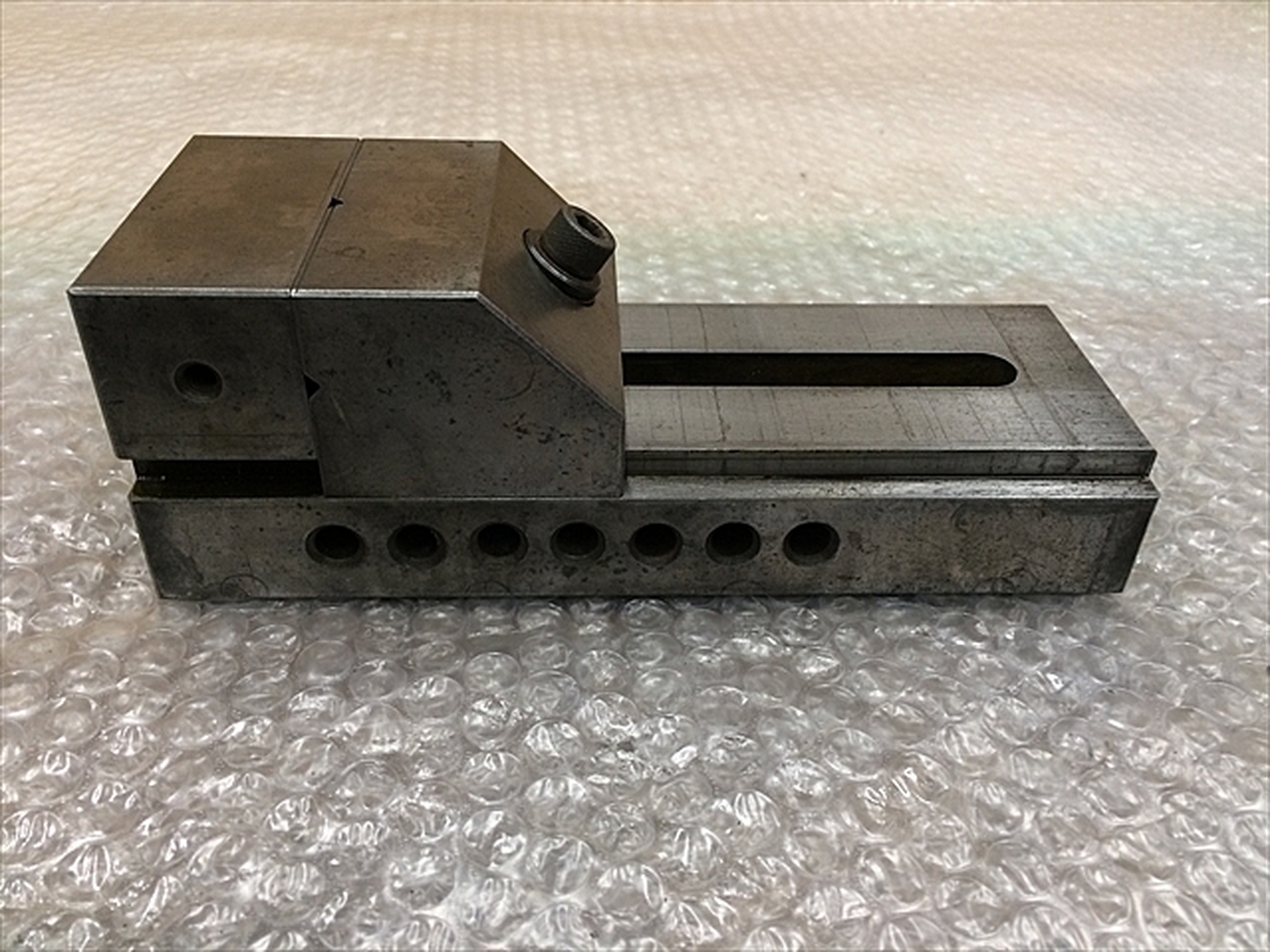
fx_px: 1064
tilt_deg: -37.1
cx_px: 635
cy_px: 476
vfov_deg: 48.2
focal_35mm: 29
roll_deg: -2.0
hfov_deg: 61.7
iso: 125
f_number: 2.2
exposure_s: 1/30
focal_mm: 4.15
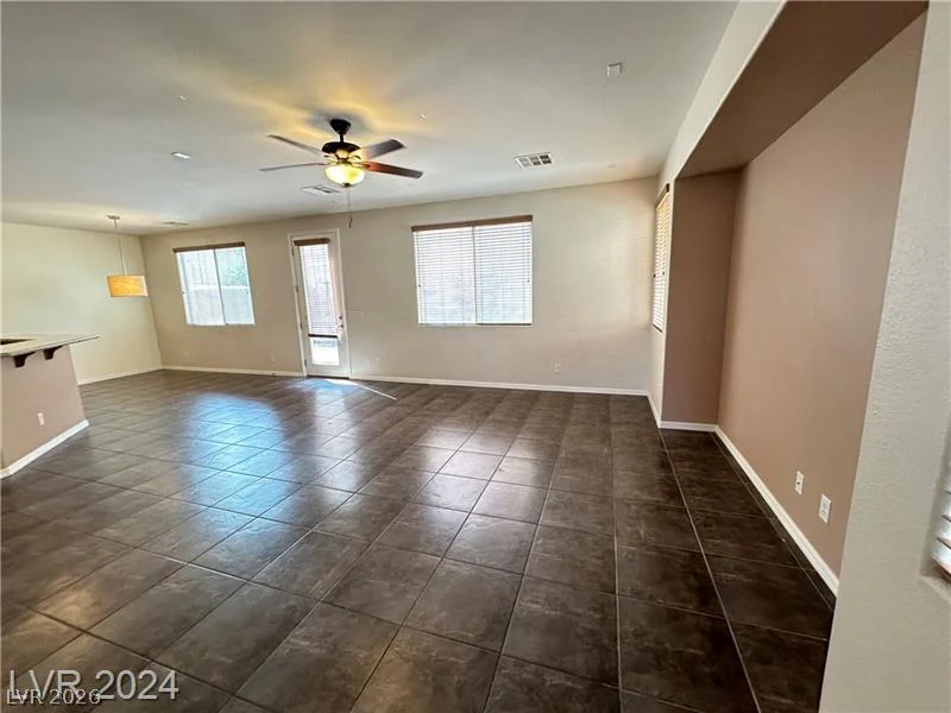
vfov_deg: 85.7
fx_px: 385
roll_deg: +2.3
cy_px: 356
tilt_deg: -8.7
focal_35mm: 14
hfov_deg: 102.1
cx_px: 476
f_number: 2.2
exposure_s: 1/60
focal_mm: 2.22
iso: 160
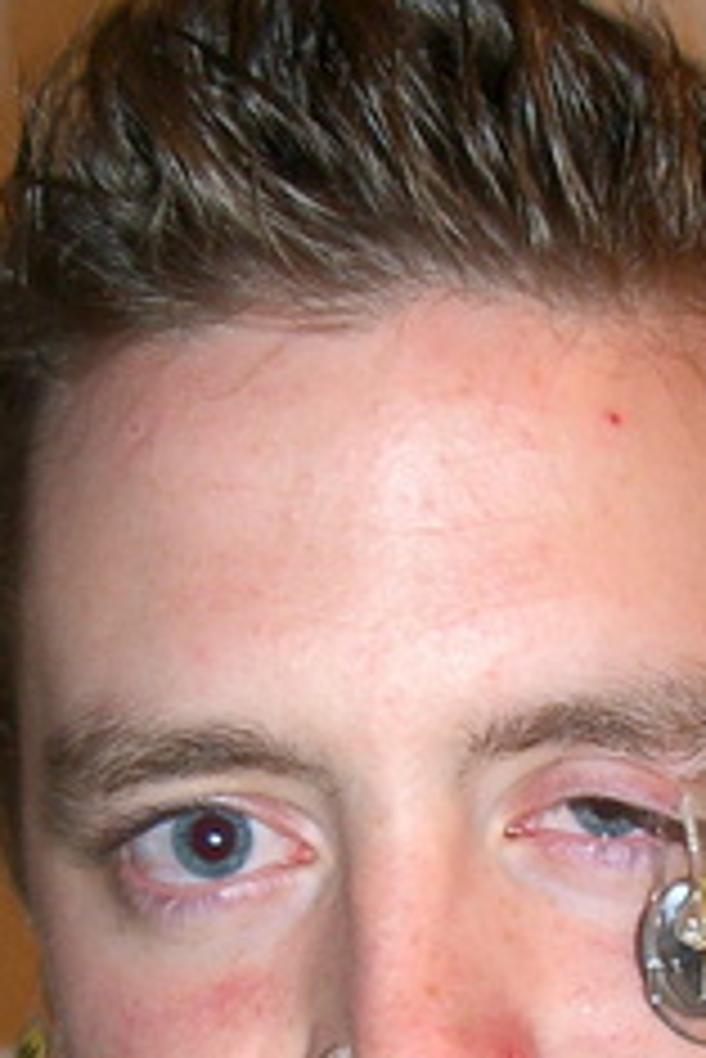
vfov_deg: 22.0
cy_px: 770
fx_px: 2702
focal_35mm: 92
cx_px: 492
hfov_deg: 14.8
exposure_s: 1/40
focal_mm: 5.8
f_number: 2.6
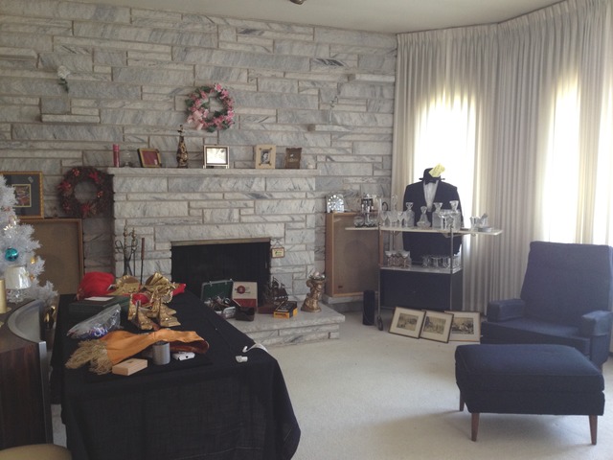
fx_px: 620
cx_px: 306
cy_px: 230
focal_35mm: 35
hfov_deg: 52.6
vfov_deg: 40.7
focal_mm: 4.28
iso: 100
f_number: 2.4
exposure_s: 1/20
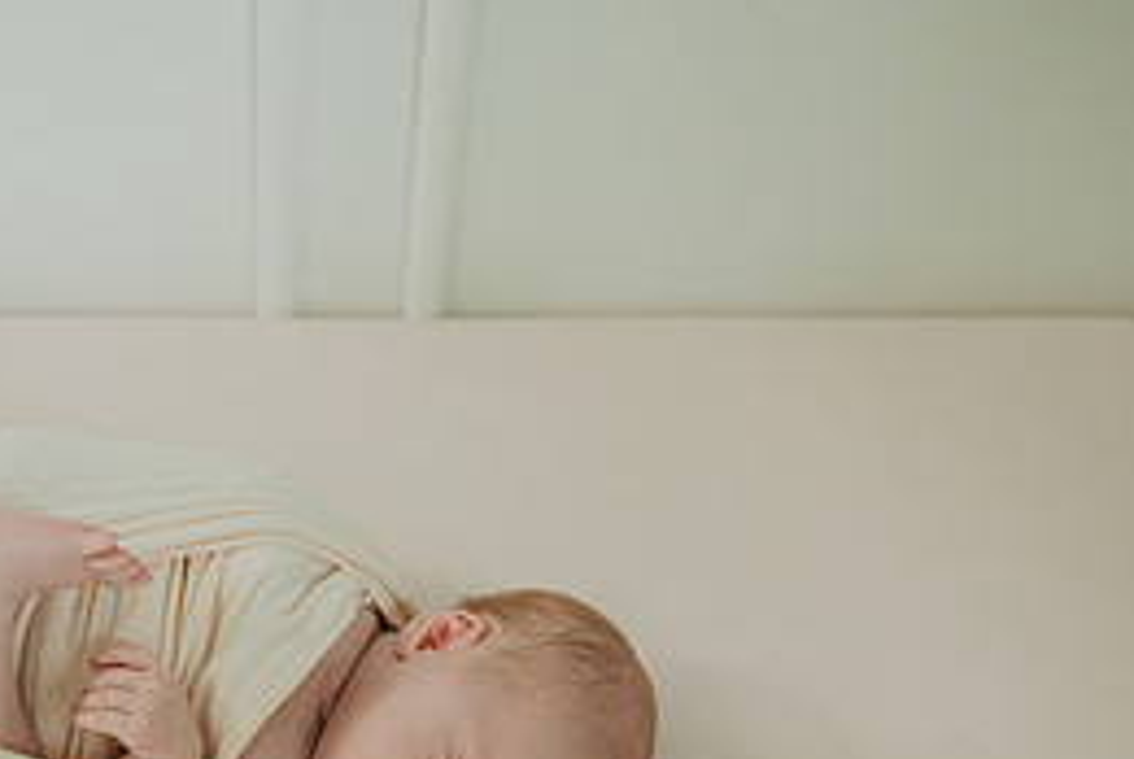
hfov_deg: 35.3
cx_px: 266
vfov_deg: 23.2
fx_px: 1734
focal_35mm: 55
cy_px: 831
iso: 3200
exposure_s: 1/200
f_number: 2.8
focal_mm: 24
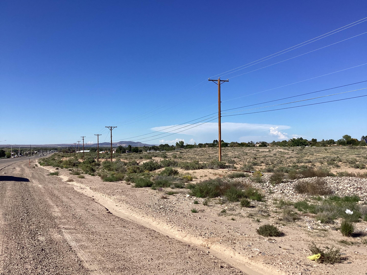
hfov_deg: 58.4
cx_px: 184
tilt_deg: +0.0
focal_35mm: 31
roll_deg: +0.5
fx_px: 329
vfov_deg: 45.4
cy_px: 138
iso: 25
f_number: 2.4
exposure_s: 1/2037
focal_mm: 3.3
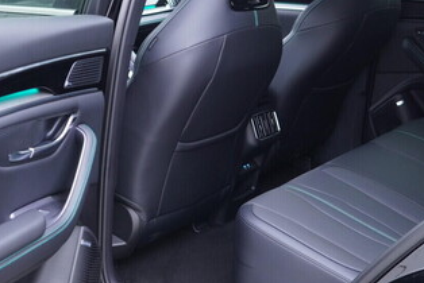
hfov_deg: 31.7
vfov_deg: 21.6
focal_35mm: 63
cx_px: 163
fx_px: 743
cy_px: 106
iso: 500
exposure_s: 1/40
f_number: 2.8
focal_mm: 24
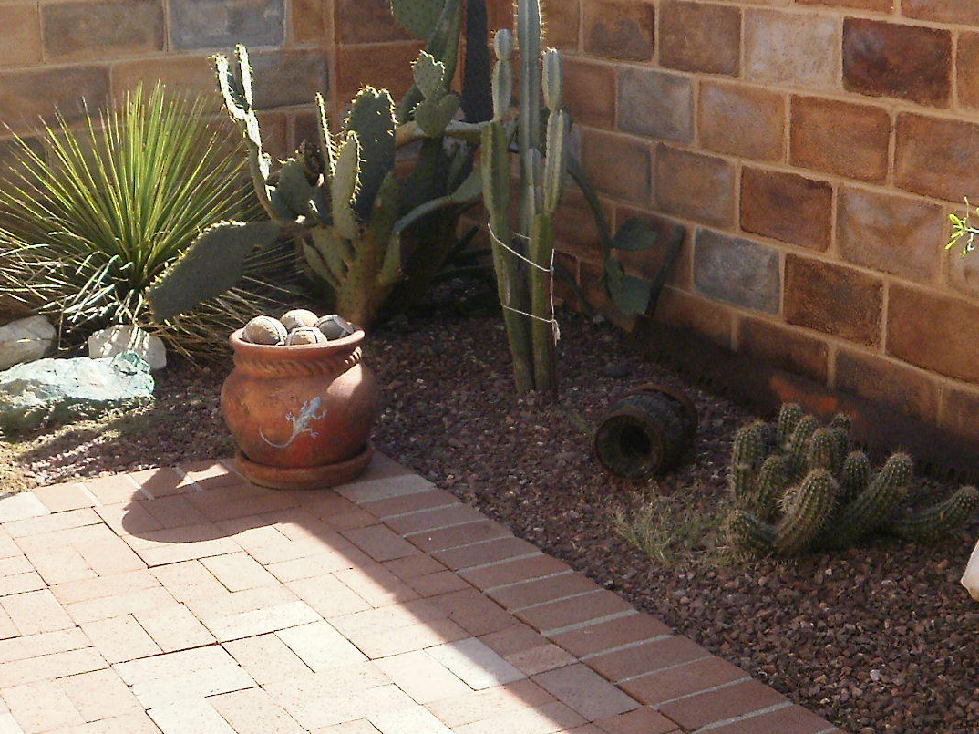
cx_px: 527
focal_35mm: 62
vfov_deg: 23.6
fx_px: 1753
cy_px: 414
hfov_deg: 31.2
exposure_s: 1/125
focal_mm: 4.65
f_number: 7.8
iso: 100
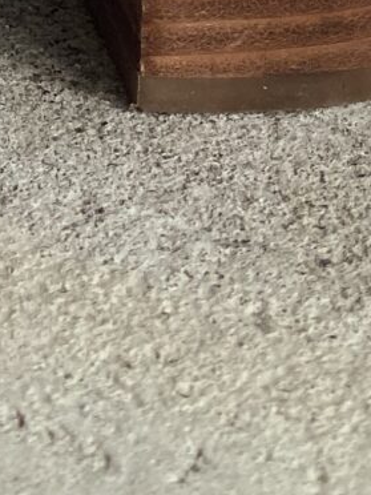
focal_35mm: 143
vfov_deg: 11.2
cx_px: -352
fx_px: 2043
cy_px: -750
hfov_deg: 9.7
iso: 32
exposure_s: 1/557
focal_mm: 4.25
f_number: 1.8
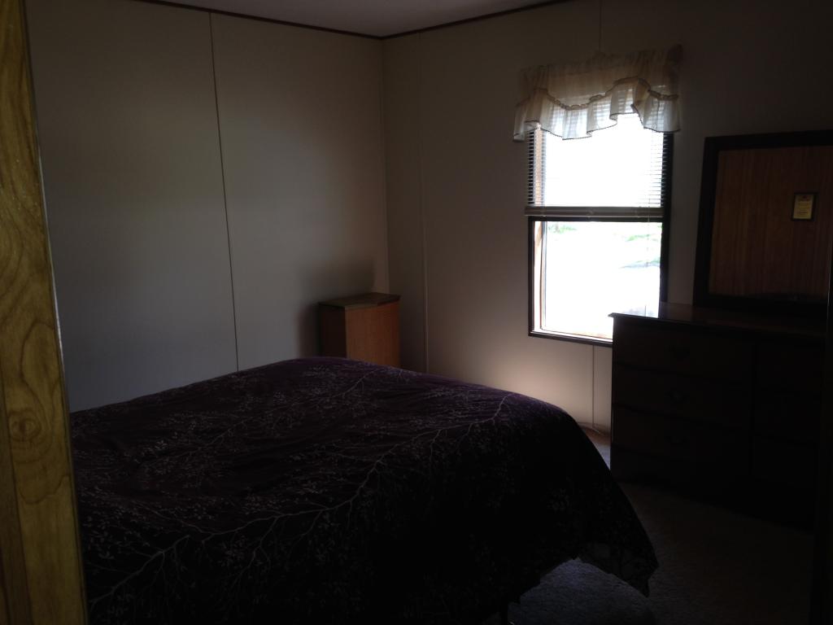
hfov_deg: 55.4
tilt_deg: -9.5
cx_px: 416
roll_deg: +1.0
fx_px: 794
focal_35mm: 33
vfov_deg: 42.9
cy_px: 312
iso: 50
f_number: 2.4
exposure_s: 1/30
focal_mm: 4.12
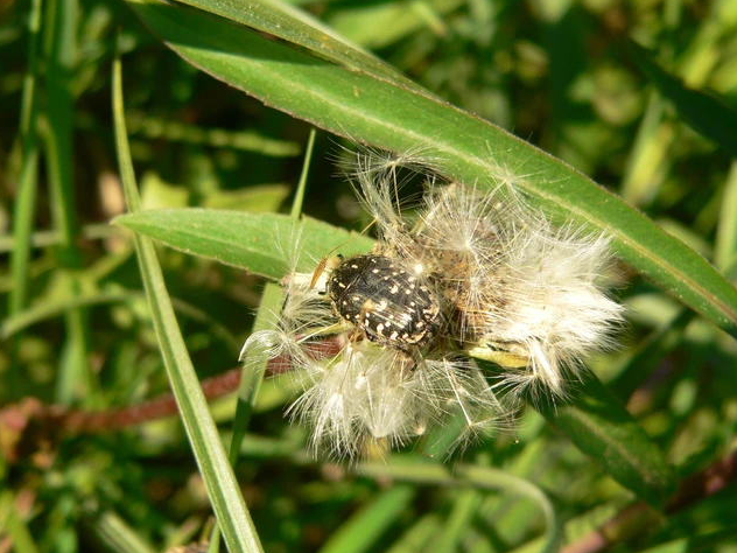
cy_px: 276
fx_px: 1788
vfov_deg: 17.6
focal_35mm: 84
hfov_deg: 23.3
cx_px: 366
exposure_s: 1/500
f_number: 4
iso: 100
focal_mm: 13.8
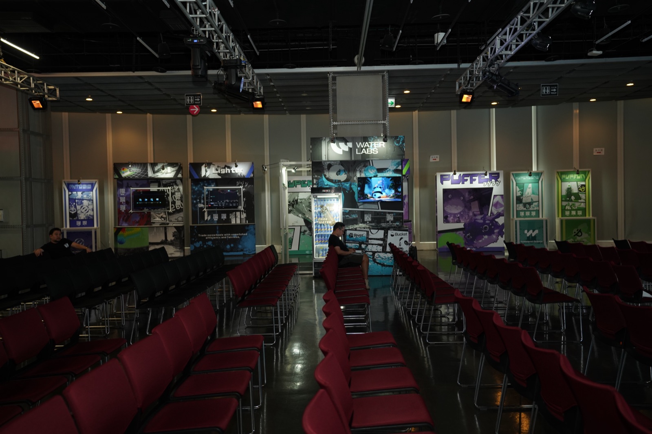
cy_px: 217
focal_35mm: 30
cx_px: 326
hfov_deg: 61.9
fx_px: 543
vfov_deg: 43.6
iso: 800
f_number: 2.8
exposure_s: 1/200
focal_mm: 30
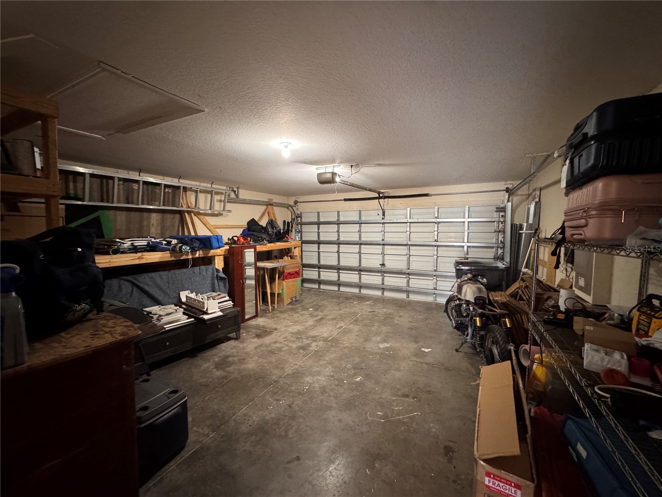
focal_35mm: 14
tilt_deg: -4.4
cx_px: 331
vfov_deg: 85.7
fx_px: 268
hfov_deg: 102.1
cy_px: 248
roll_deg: +0.5
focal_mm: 2.22
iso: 1000
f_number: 2.2
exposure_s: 1/60
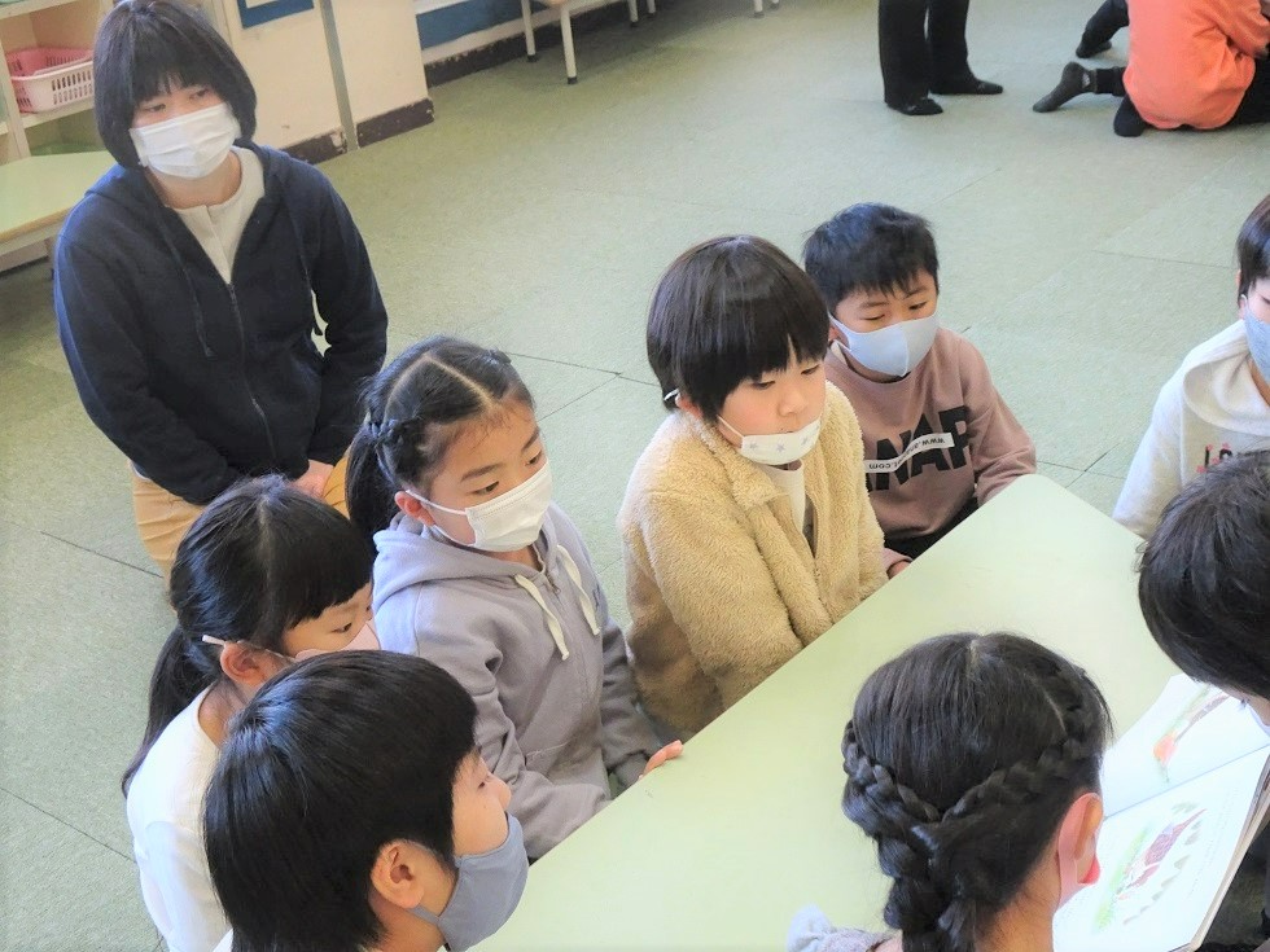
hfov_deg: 39.7
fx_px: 1761
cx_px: 635
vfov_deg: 30.3
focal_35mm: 48
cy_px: 476
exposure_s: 1/60
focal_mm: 8.18
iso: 640
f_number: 4.5
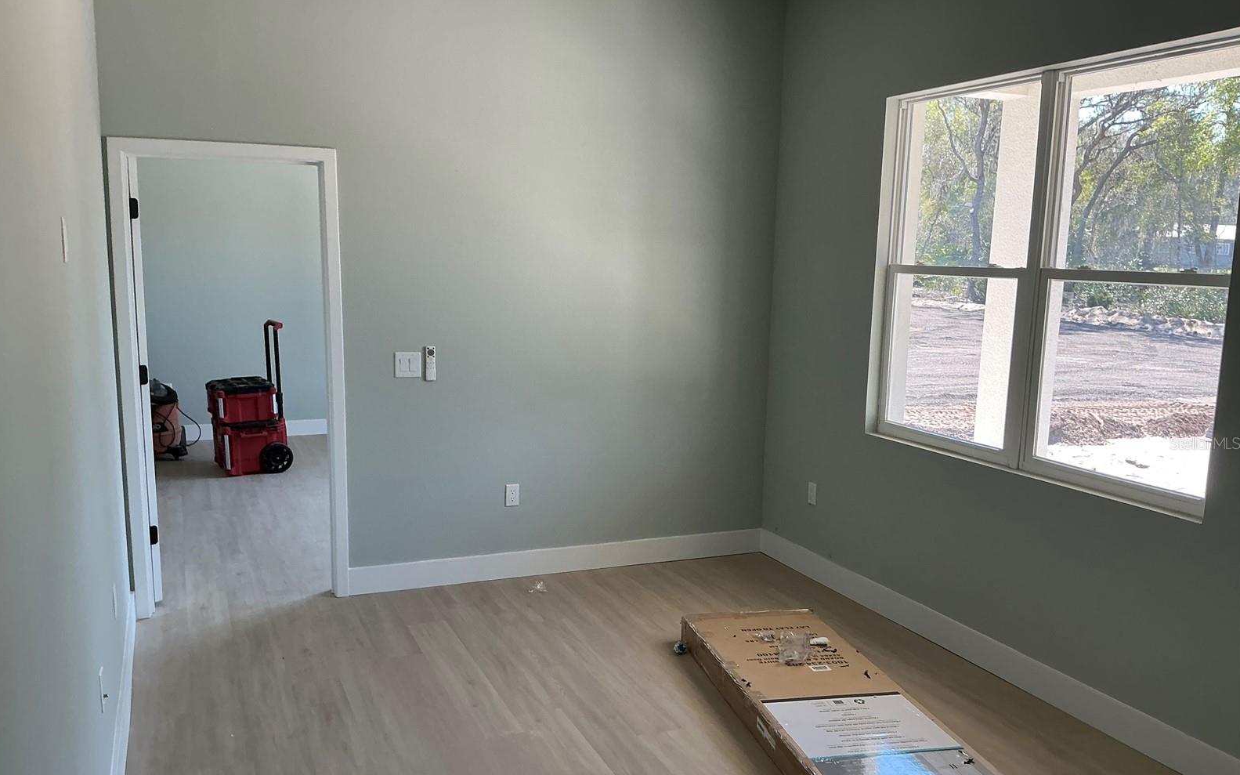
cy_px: 443
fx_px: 1014
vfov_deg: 41.7
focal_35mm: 30
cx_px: 617
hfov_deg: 62.9
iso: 40
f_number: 1.8
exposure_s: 1/120
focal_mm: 3
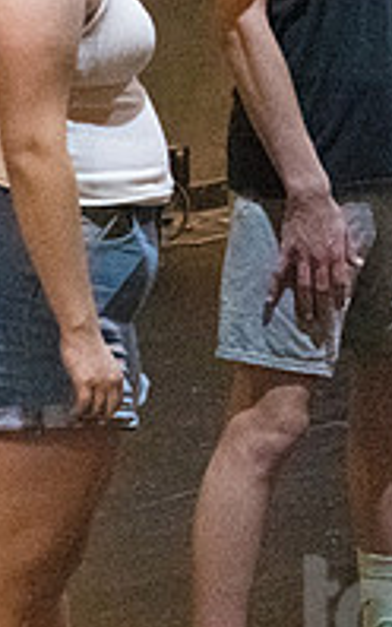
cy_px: 225
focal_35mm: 278
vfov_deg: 7.5
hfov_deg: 4.6
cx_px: 847
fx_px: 4745
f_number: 5.6
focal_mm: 62
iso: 25600
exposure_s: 1/400
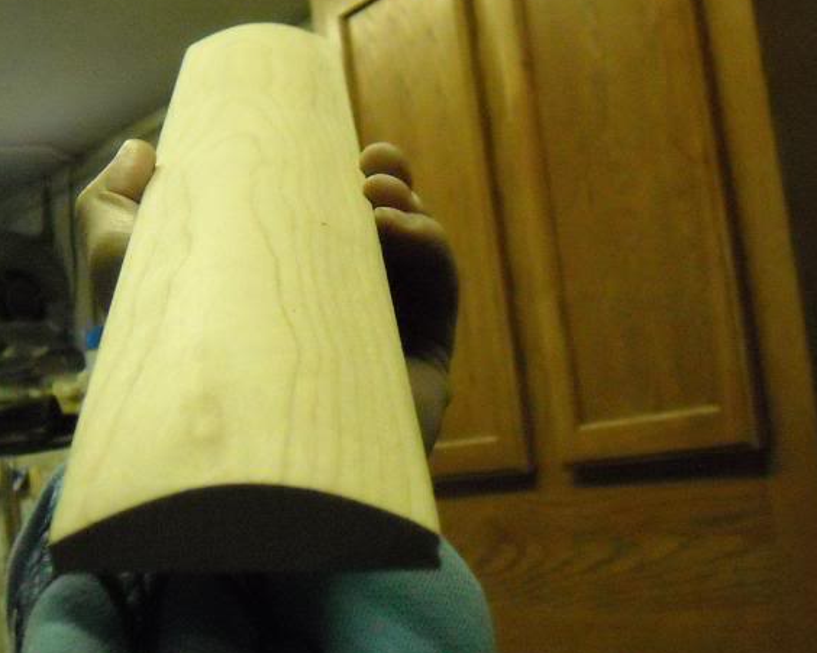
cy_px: 279
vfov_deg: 24.6
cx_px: 296
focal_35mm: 62
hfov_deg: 30.3
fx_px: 1499
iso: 800
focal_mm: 5.7
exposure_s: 1/105
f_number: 2.8
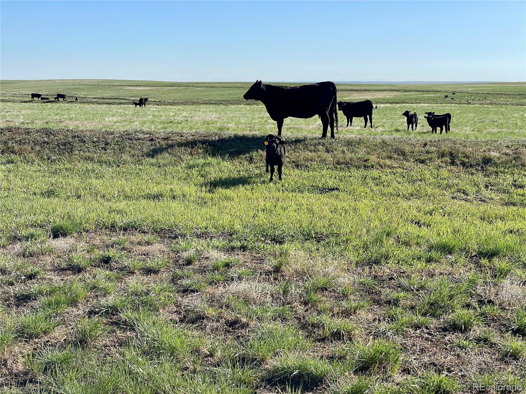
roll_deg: +1.9
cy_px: 197
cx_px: 263
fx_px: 790
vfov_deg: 28.0
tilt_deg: -10.1
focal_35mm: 52
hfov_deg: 36.8
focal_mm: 6
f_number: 2
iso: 25
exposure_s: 1/1410
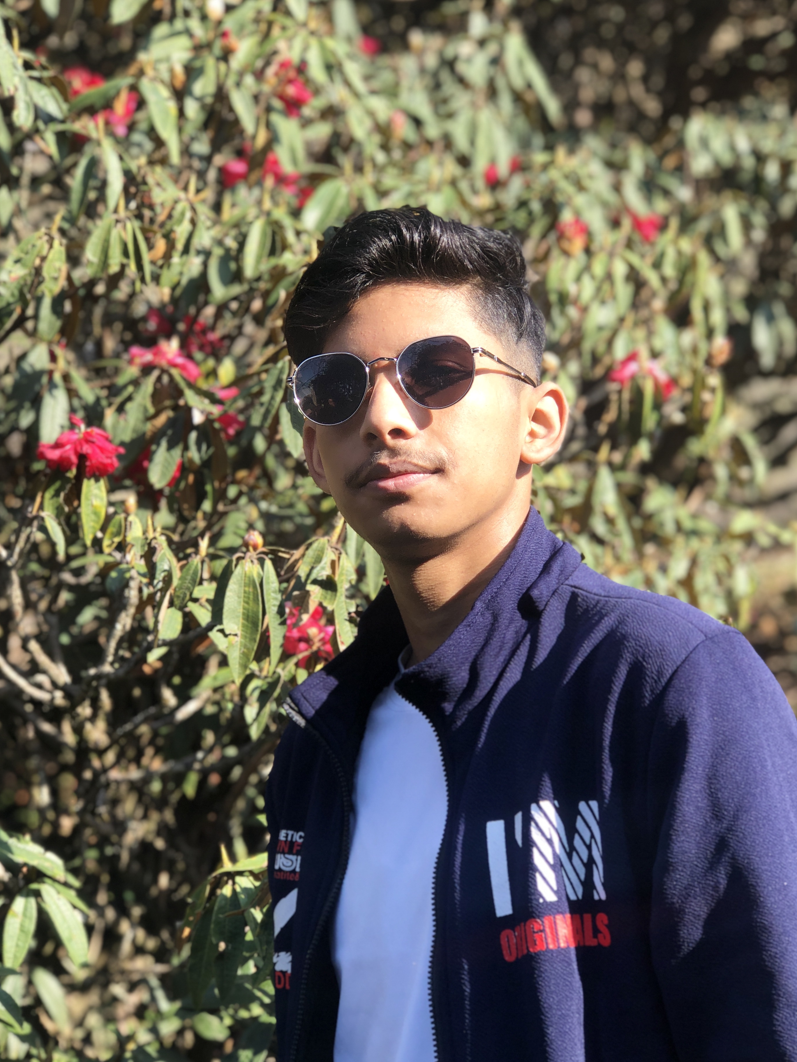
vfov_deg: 30.7
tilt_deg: +5.1
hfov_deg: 23.3
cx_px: 419
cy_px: 545
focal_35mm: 63
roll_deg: -2.9
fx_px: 1934
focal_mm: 6.6
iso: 20
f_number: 2.8
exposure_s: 1/242
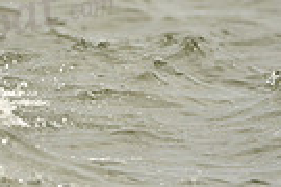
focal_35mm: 1287
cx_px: -285
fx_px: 10045
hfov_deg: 1.6
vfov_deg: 1.1
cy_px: -47
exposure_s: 1/1250
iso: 320
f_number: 7.1
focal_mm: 300
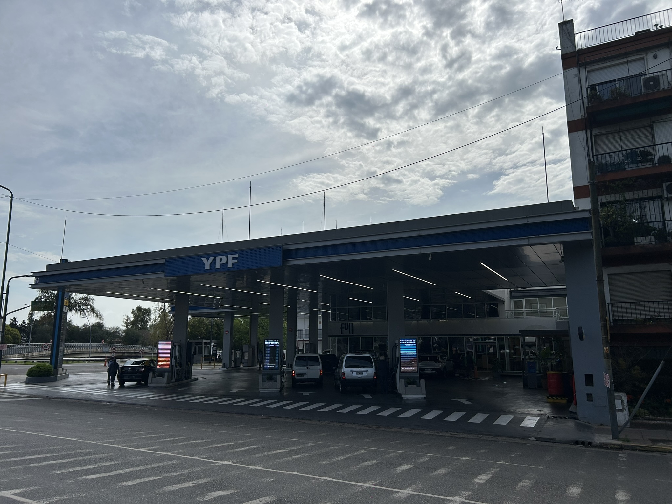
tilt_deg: +11.0
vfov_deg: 53.1
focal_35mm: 26
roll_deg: -0.5
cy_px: 252
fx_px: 505
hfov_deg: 67.3
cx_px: 336
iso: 50
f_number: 1.5
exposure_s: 1/14286
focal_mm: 5.7
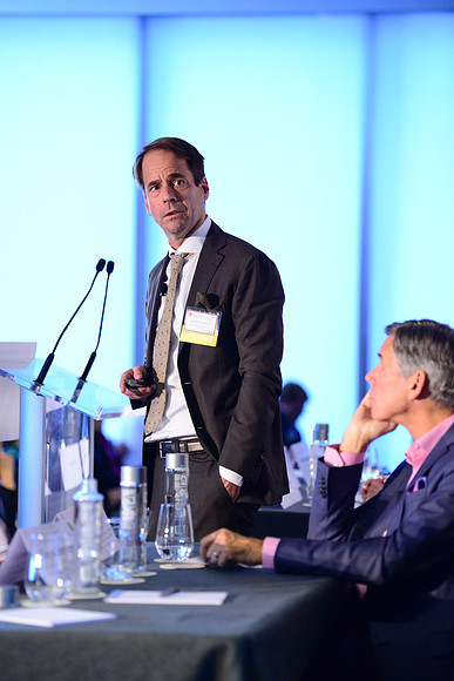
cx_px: 227
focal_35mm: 135
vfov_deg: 15.2
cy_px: 340
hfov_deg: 10.2
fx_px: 2552
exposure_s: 1/160
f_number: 2.8
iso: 4000
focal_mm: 135
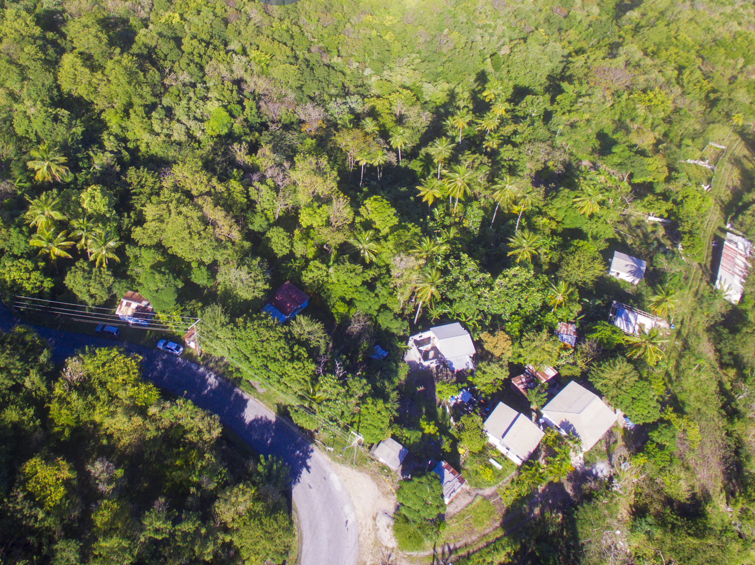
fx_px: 589
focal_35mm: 27
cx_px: 285
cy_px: 197
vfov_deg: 50.6
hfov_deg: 64.4
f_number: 2.8
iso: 100
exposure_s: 1/400
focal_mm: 3.61
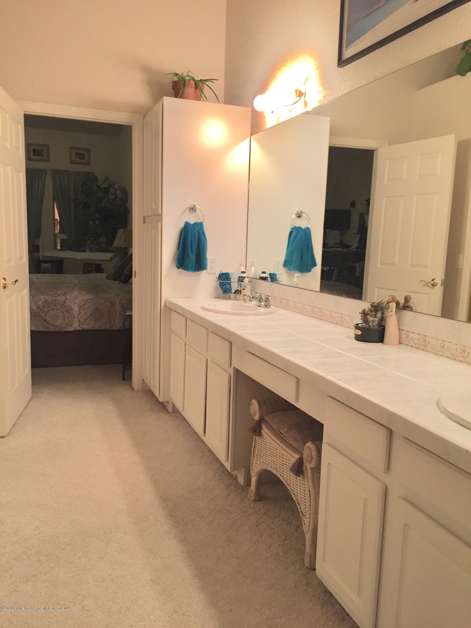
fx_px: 526
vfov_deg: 61.7
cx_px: 236
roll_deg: -1.8
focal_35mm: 29
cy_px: 314
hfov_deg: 48.2
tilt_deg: -8.4
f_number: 2.2
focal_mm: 4.15
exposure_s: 1/30
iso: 80
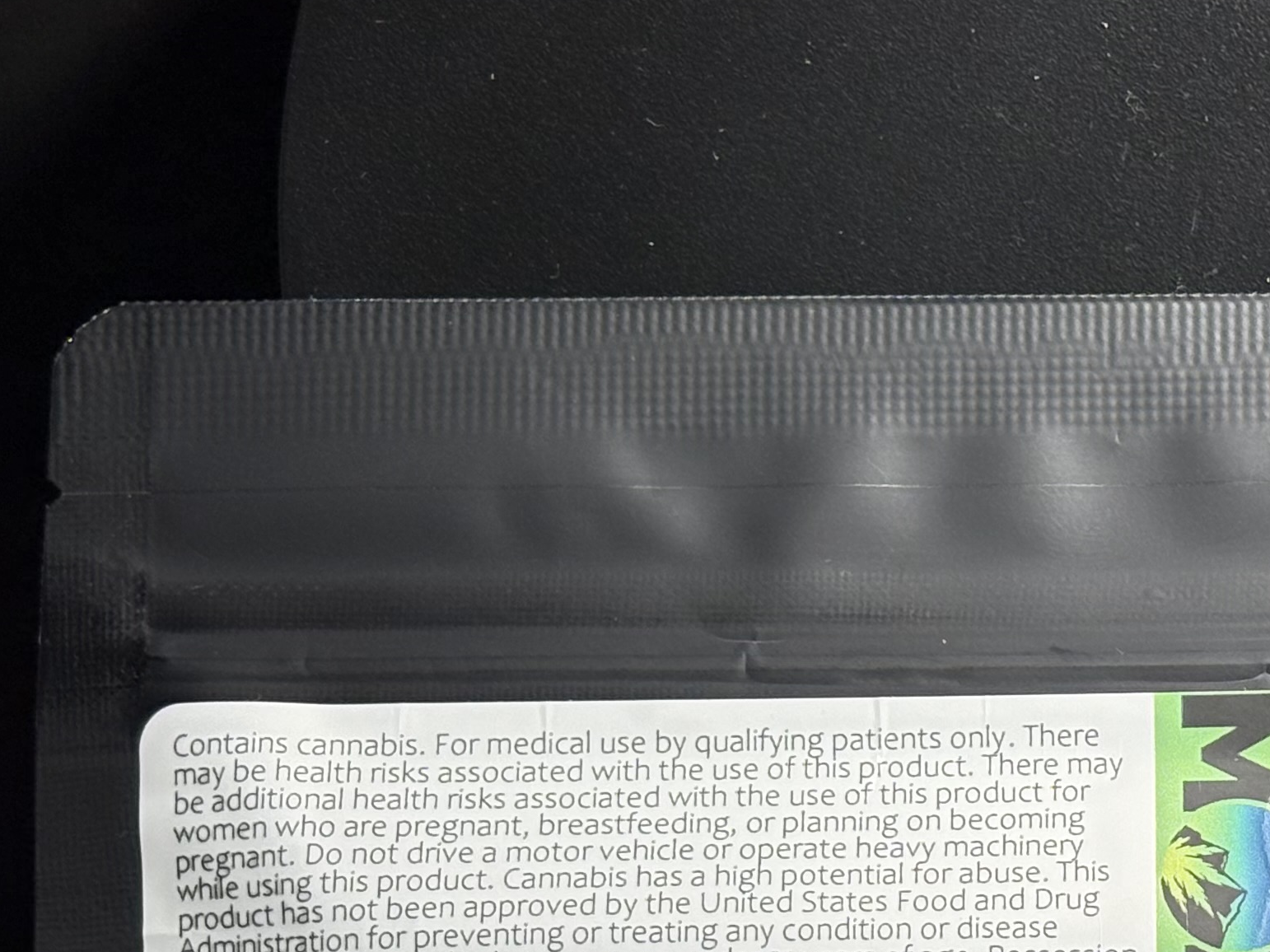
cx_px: 1288
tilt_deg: -8.1
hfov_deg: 14.3
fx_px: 4989
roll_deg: -0.2
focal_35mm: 136
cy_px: 562
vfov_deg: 10.9
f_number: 1.6
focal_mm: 5.96
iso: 40
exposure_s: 1/820
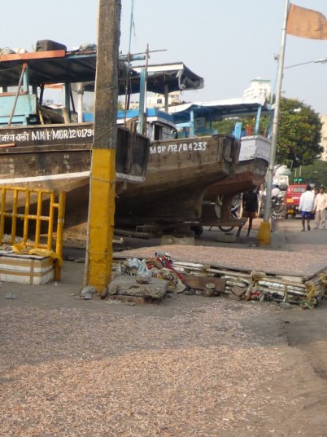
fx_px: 705
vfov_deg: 33.8
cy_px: 313
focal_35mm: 56
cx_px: 61
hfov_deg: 25.6
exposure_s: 1/500
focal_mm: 4.4
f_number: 2.8
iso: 100
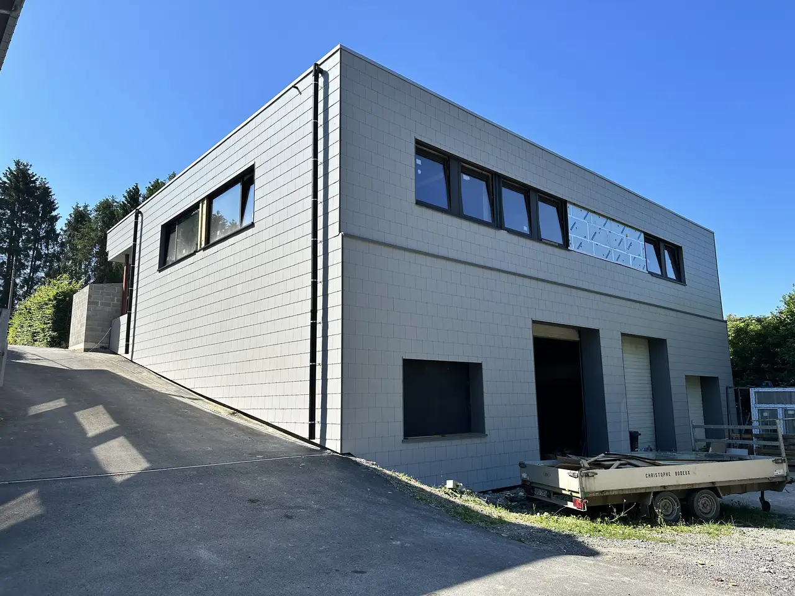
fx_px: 551
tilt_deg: +8.3
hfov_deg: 71.6
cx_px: 398
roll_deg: +0.3
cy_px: 298
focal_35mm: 24
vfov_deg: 56.8
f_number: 1.78
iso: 80
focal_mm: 6.86
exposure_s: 1/3597
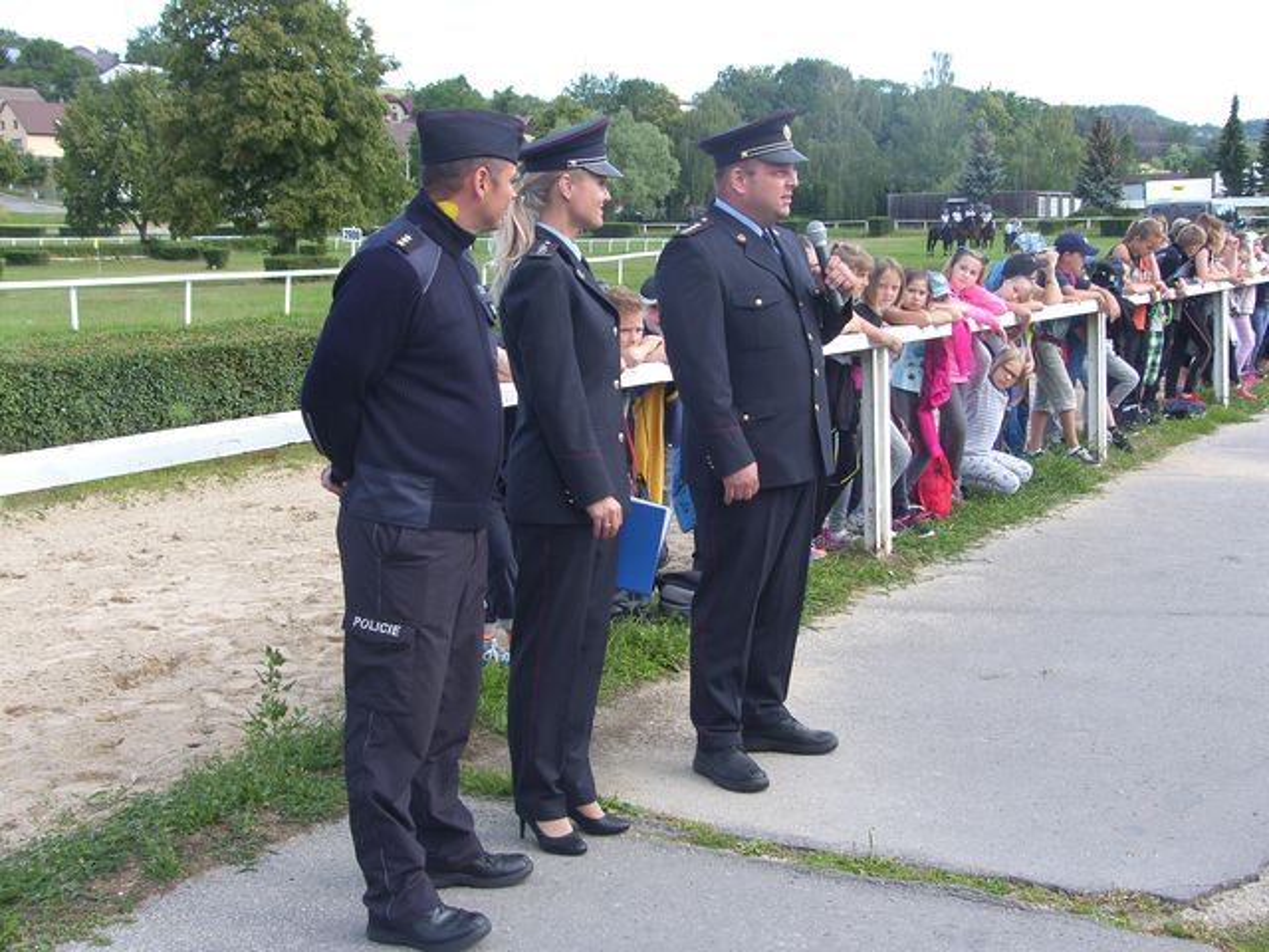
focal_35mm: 50
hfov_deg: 38.2
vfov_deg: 29.1
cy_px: 476
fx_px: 1833
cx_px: 634
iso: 50
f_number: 4
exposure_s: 1/200
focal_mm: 12.9
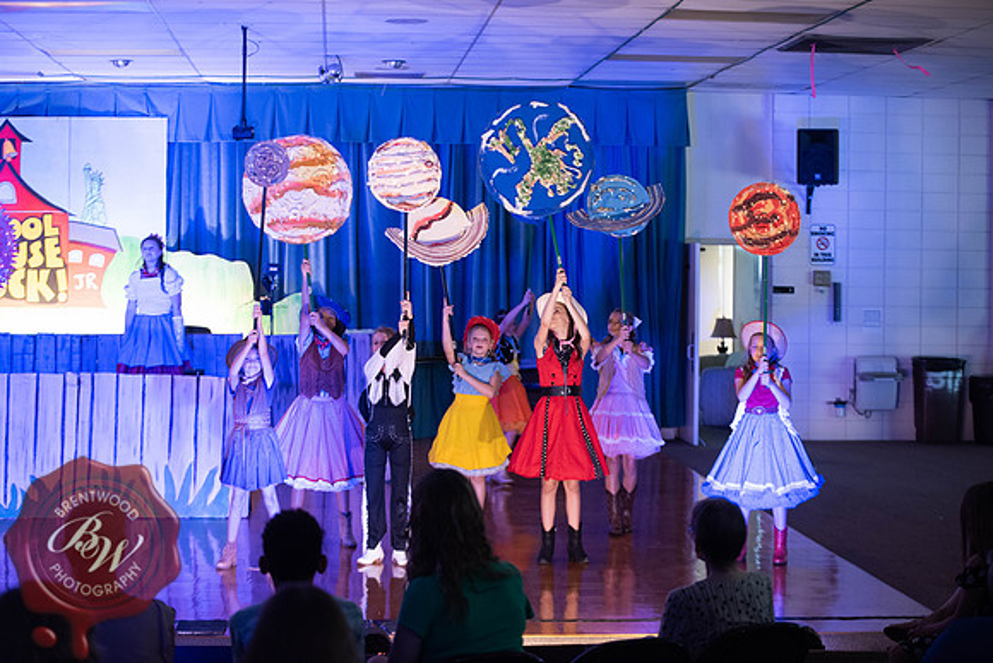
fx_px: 1931
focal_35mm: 70
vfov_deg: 19.5
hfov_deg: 28.8
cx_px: 496
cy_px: 332
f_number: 2.8
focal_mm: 70
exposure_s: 1/80
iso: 1400
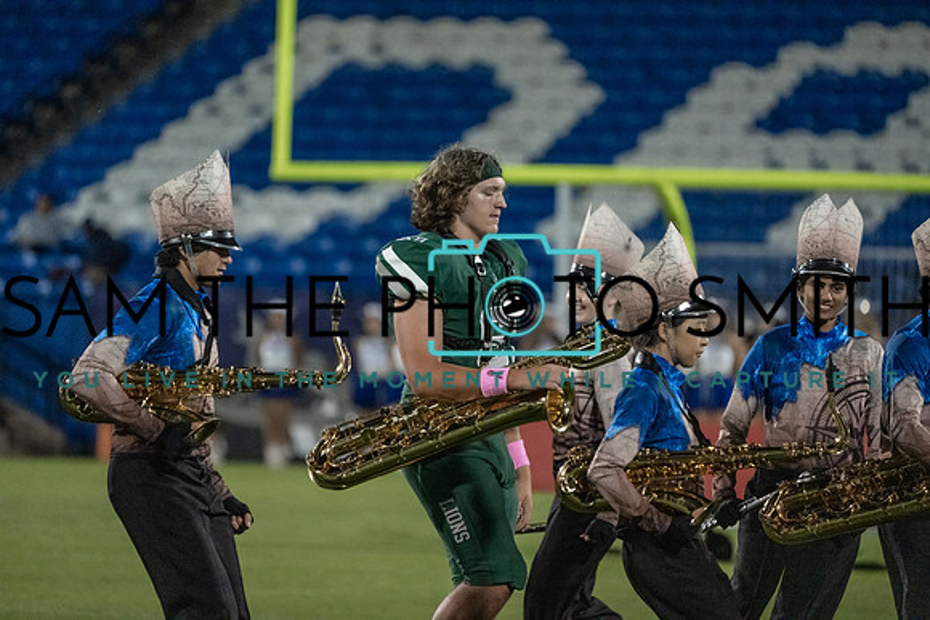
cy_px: 310
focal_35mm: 361
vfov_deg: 3.8
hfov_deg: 5.7
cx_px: 465
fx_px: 9328
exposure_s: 1/1250
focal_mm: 361
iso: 10000
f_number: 5.6
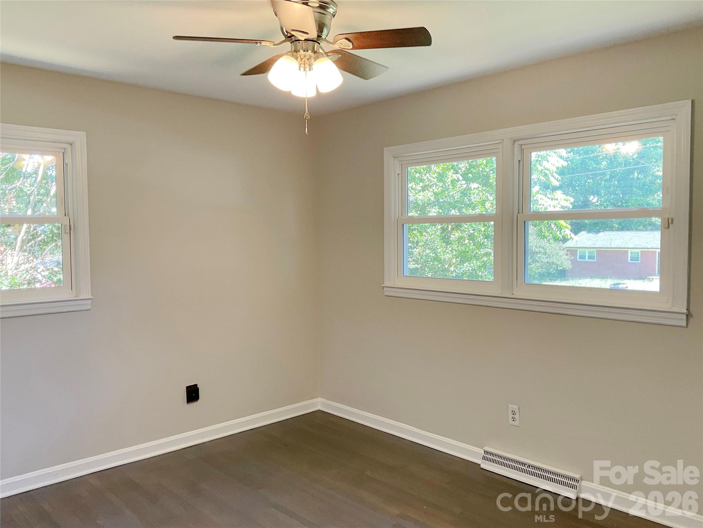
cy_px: 264
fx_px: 589
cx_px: 352
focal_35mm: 29
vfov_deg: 48.2
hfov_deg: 61.7
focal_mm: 3
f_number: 1.8
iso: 64
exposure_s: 1/60
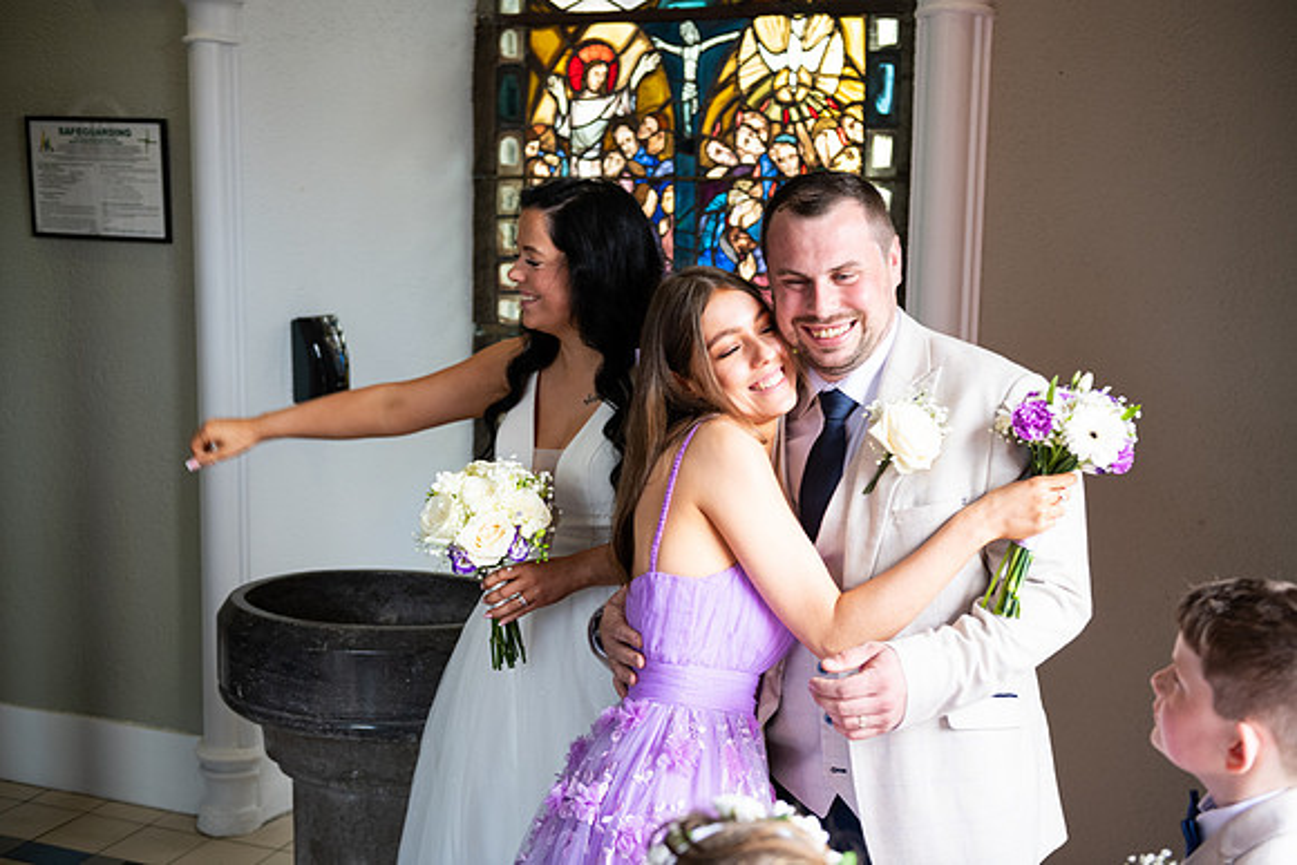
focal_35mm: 42
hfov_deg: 46.4
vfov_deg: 31.9
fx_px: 1513
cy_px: 432
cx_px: 648
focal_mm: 42
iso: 640
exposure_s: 1/160
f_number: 3.5
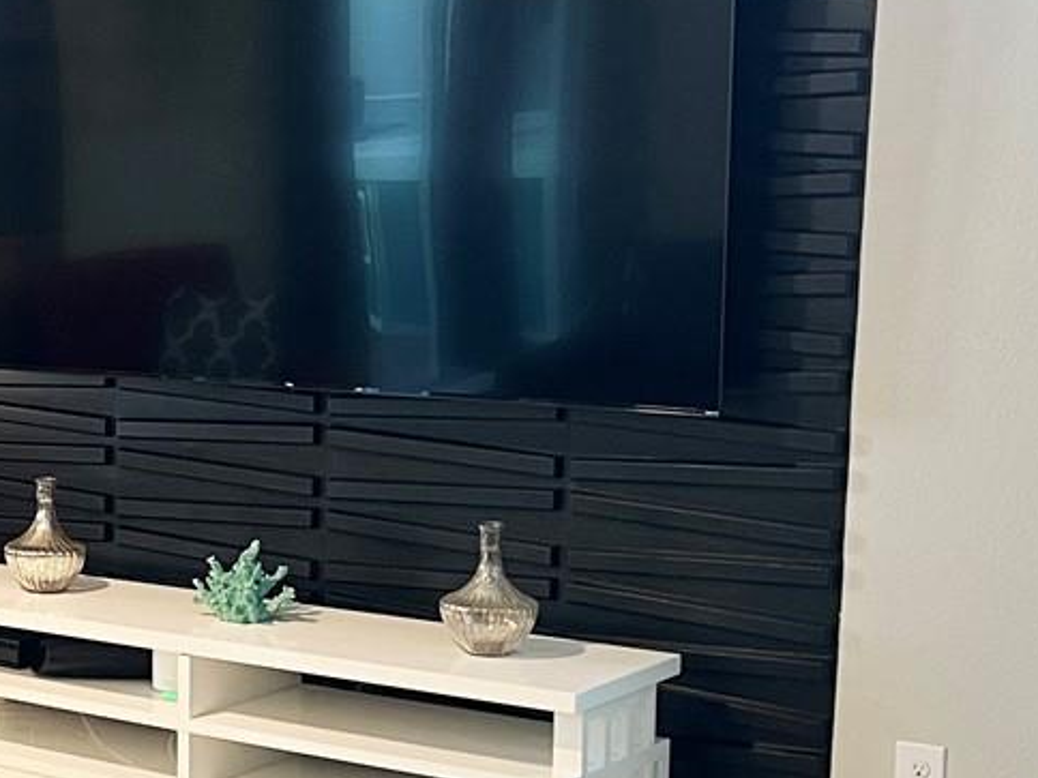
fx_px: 2579
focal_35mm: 86
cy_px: 538
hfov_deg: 20.7
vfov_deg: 17.1
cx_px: -322
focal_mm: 5.7
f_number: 1.5
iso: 250
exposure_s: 1/60
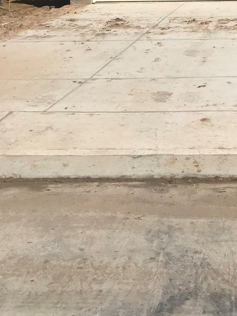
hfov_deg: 21.3
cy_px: 17
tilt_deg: -5.5
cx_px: 269
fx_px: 594
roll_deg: +2.4
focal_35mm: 65
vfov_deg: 28.4
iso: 25
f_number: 1.8
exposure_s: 1/6410
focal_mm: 3.99
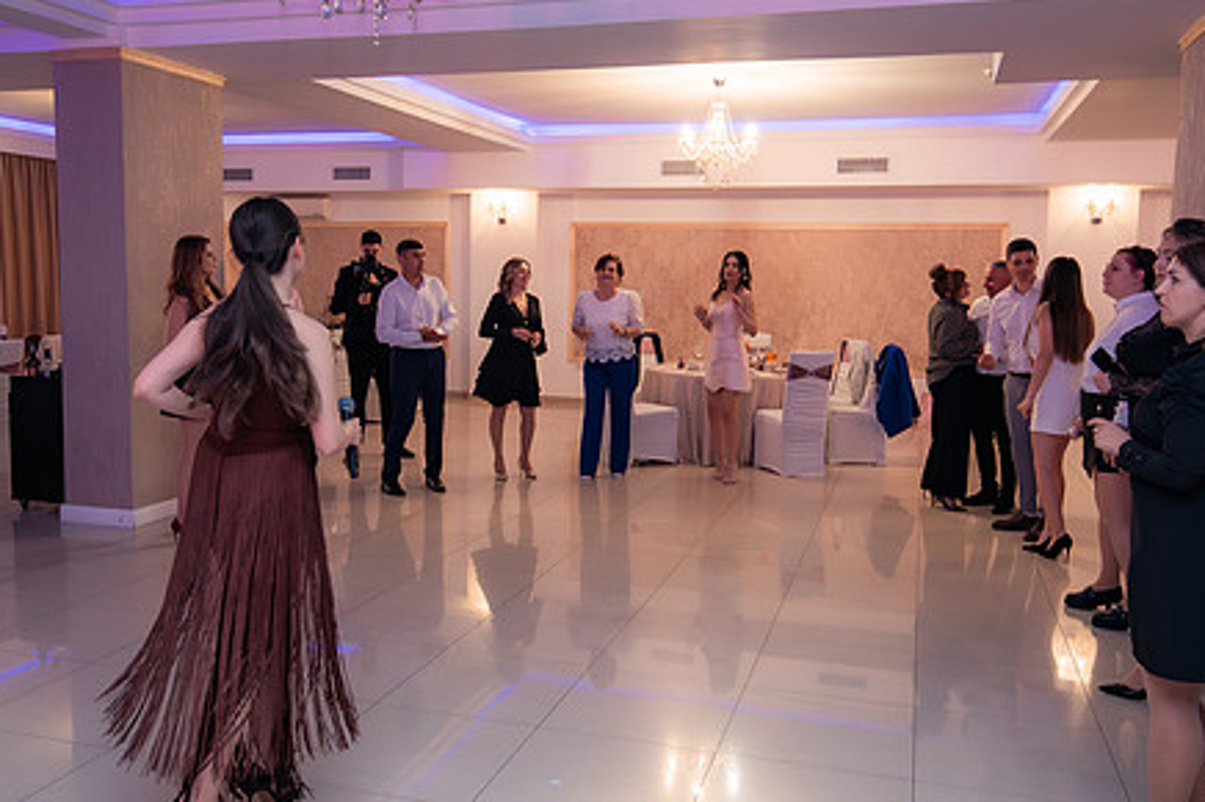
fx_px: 1104
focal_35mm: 33
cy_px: 391
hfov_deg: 57.2
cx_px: 571
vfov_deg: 39.9
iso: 1600
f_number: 2.8
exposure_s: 1/200
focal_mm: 21
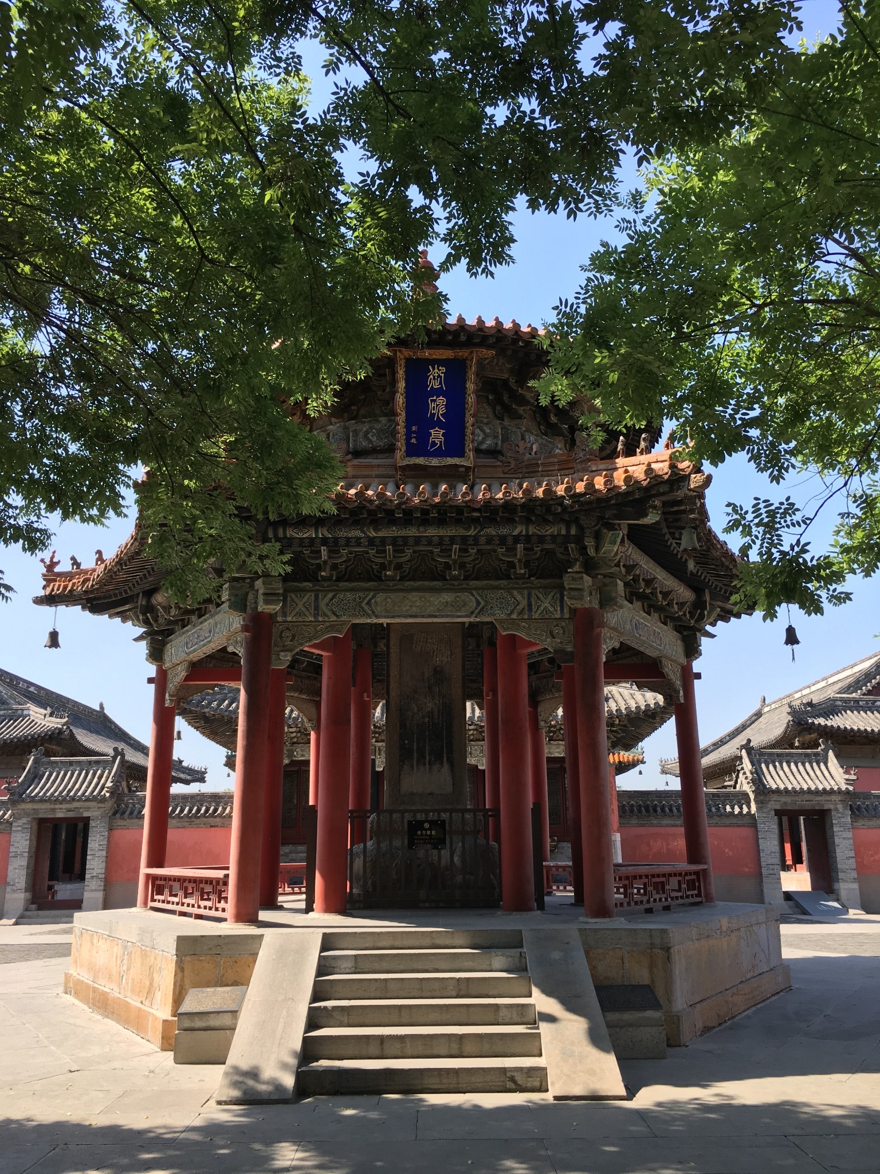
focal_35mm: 29
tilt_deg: +16.0
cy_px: 587
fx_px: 983
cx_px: 440
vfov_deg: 61.7
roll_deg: +0.0
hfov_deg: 48.2
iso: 25
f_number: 2.2
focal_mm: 4.15
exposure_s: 1/625
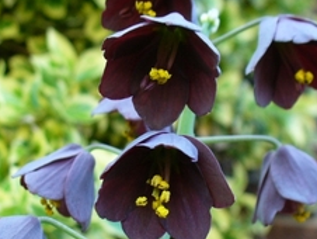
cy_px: 181
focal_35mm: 72
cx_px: 175
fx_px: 660
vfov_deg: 20.3
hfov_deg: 27.0
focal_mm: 6.1
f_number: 2.8
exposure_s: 1/50
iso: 100
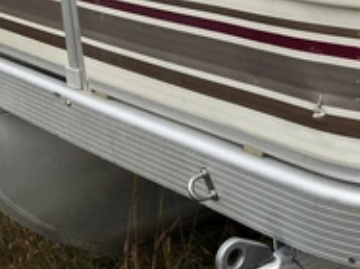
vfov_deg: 23.2
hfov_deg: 29.2
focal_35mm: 62
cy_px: 40
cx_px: 362
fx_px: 644
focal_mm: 3
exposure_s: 1/140
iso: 20
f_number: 1.8
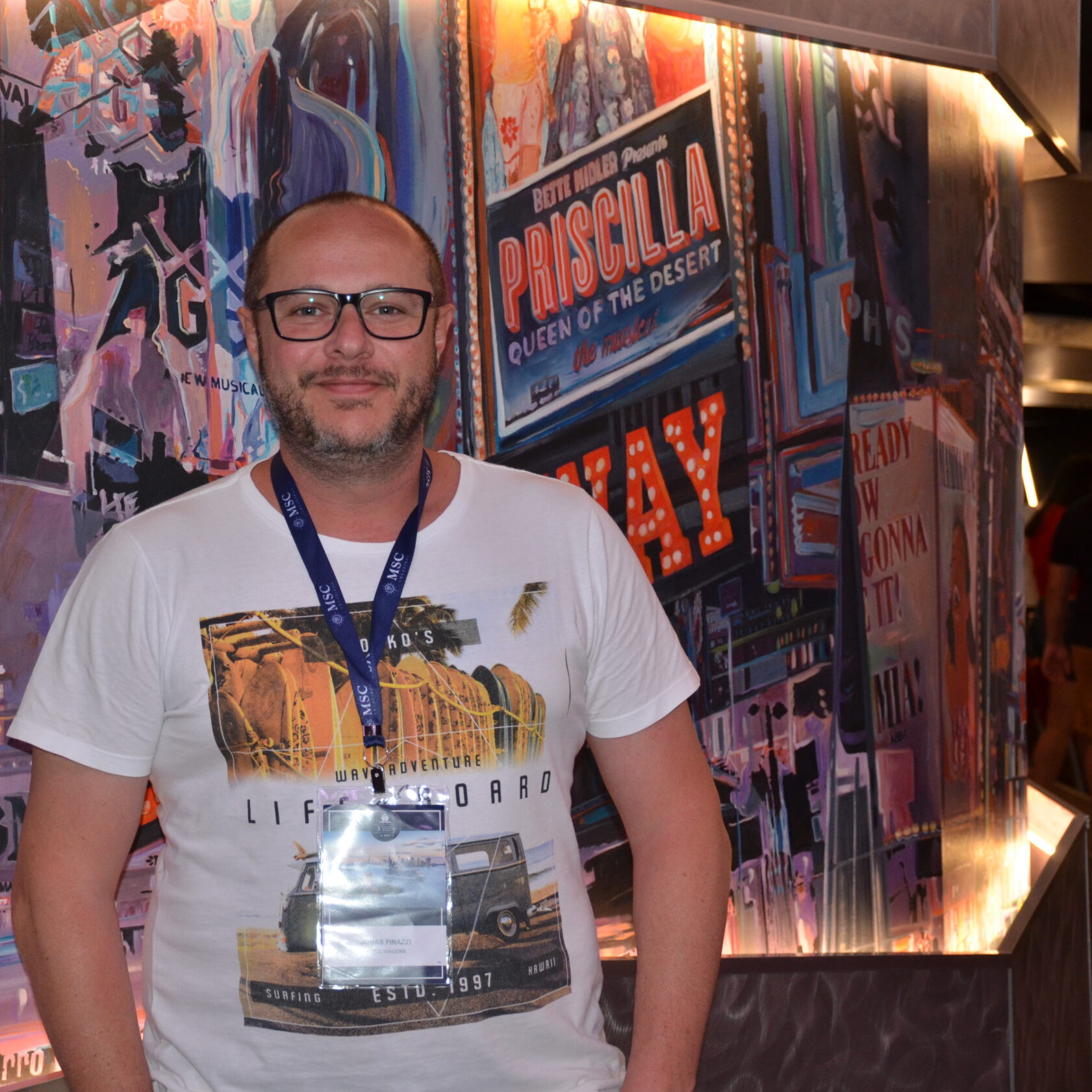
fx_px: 2213
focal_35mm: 62
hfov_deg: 27.6
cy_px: 544
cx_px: 379
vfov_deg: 27.7
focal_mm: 32
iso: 800
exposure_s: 1/60
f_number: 4
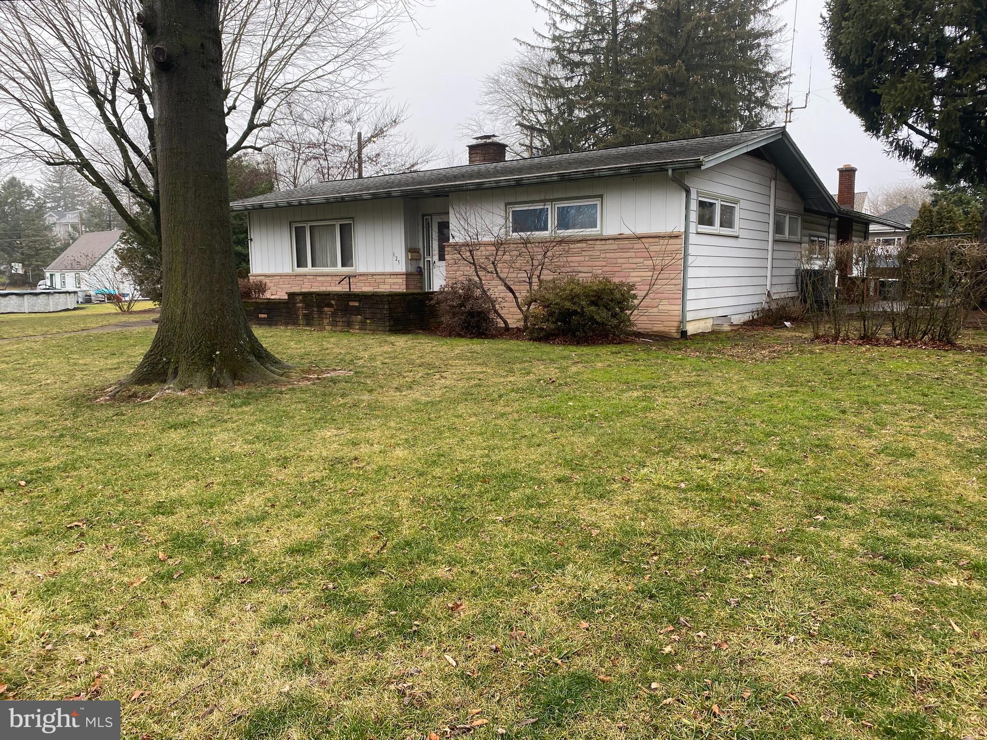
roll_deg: +1.7
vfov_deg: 53.1
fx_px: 741
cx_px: 494
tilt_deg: -10.4
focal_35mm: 26
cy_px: 370
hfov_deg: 67.3
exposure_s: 1/121
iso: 64
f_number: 1.8
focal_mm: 4.25
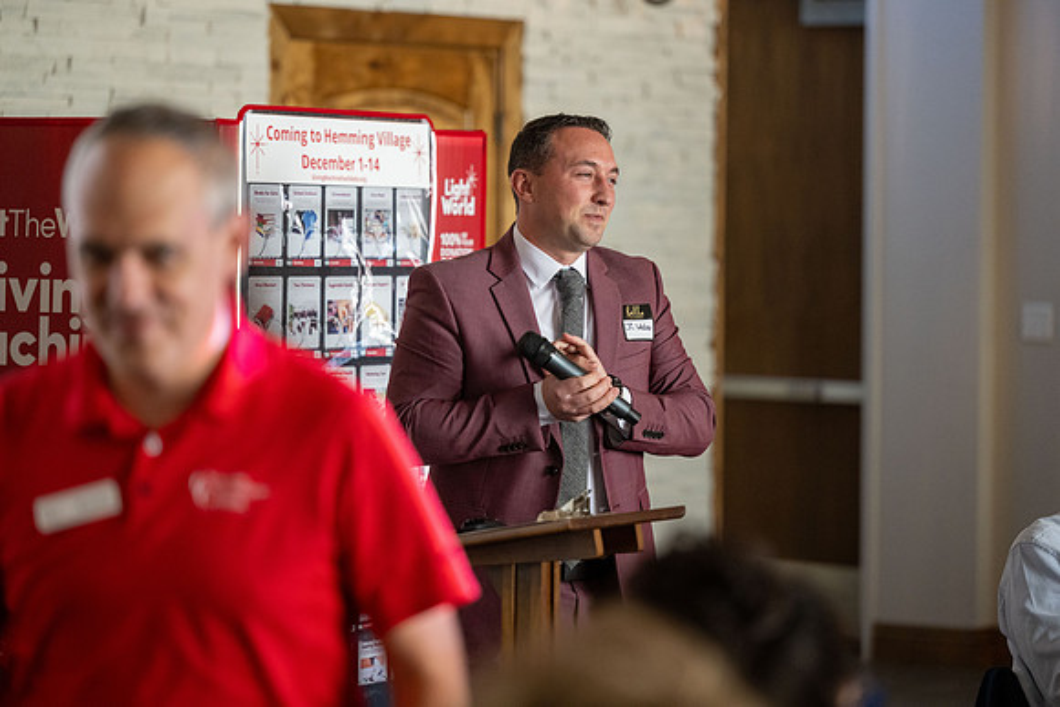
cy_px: 354
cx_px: 530
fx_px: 3976
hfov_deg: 15.2
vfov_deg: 10.2
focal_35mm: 135
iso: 2500
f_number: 2.8
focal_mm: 135
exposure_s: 1/500
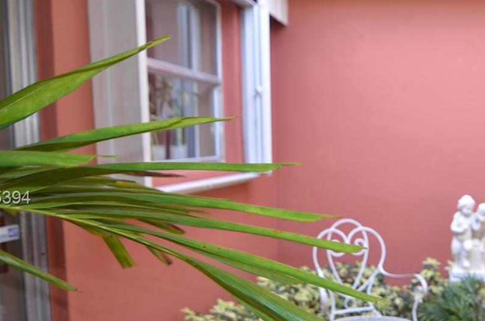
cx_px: 424
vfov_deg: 33.9
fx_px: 524
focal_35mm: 39
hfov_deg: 45.6
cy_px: 199
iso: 320
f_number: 2.8
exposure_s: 1/125
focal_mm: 13
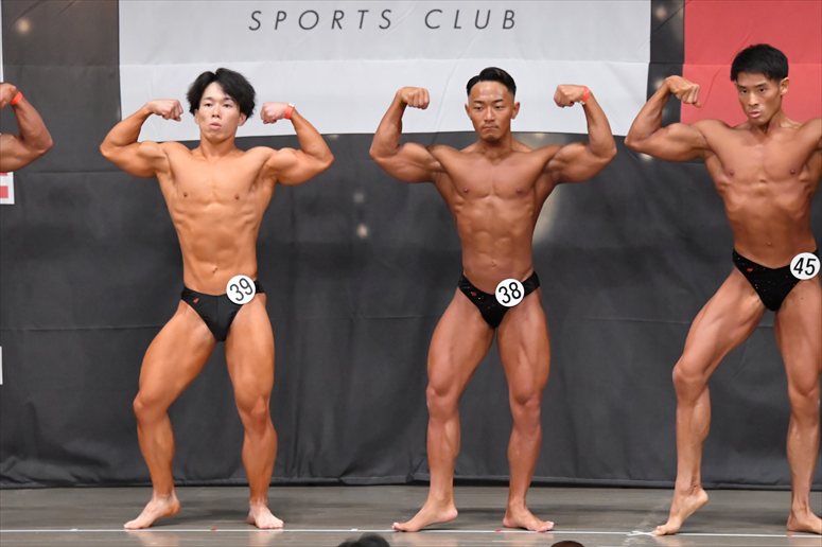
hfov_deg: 9.2
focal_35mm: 225
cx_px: 411
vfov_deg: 6.1
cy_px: 274
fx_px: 5135
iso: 6400
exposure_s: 1/400
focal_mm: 150
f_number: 5.6
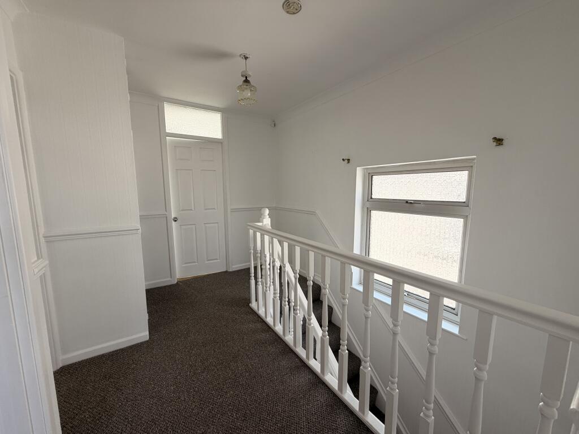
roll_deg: +0.5
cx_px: 290
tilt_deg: -8.1
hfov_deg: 102.1
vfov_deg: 85.7
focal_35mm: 14
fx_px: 234
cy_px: 217
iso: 64
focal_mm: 2.22
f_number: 2.2
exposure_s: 1/121
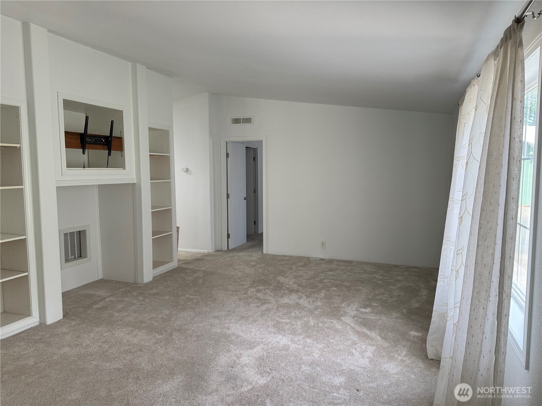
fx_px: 376
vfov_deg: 56.8
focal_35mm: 24
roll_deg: -0.5
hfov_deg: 71.6
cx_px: 271
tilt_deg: -4.6
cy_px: 203
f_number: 1.78
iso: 125
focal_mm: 6.76
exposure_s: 1/120
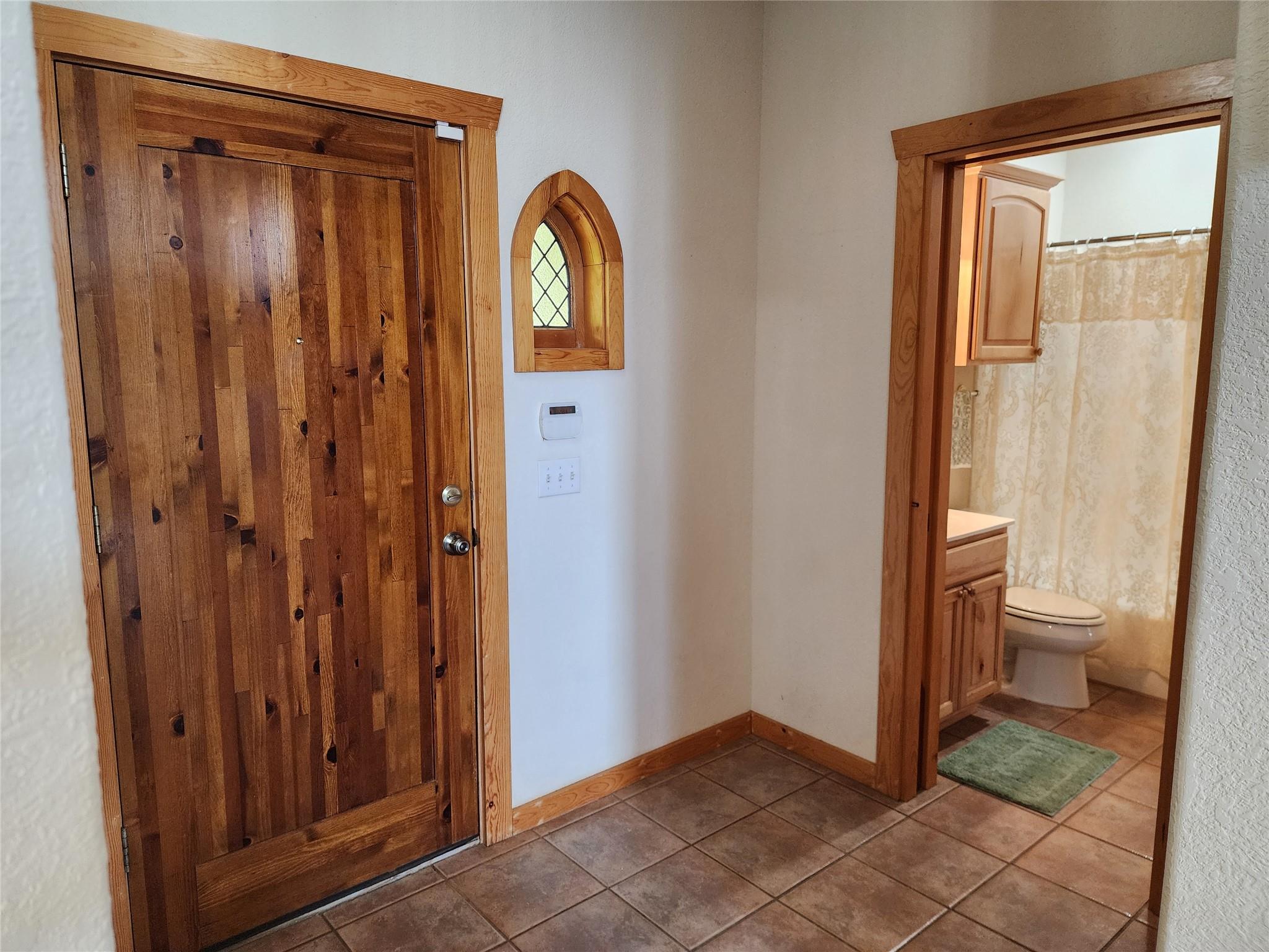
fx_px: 843
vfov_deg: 58.9
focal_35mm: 23
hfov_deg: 73.9
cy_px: 476
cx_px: 634
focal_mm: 6.4
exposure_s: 1/120
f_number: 1.8
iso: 400
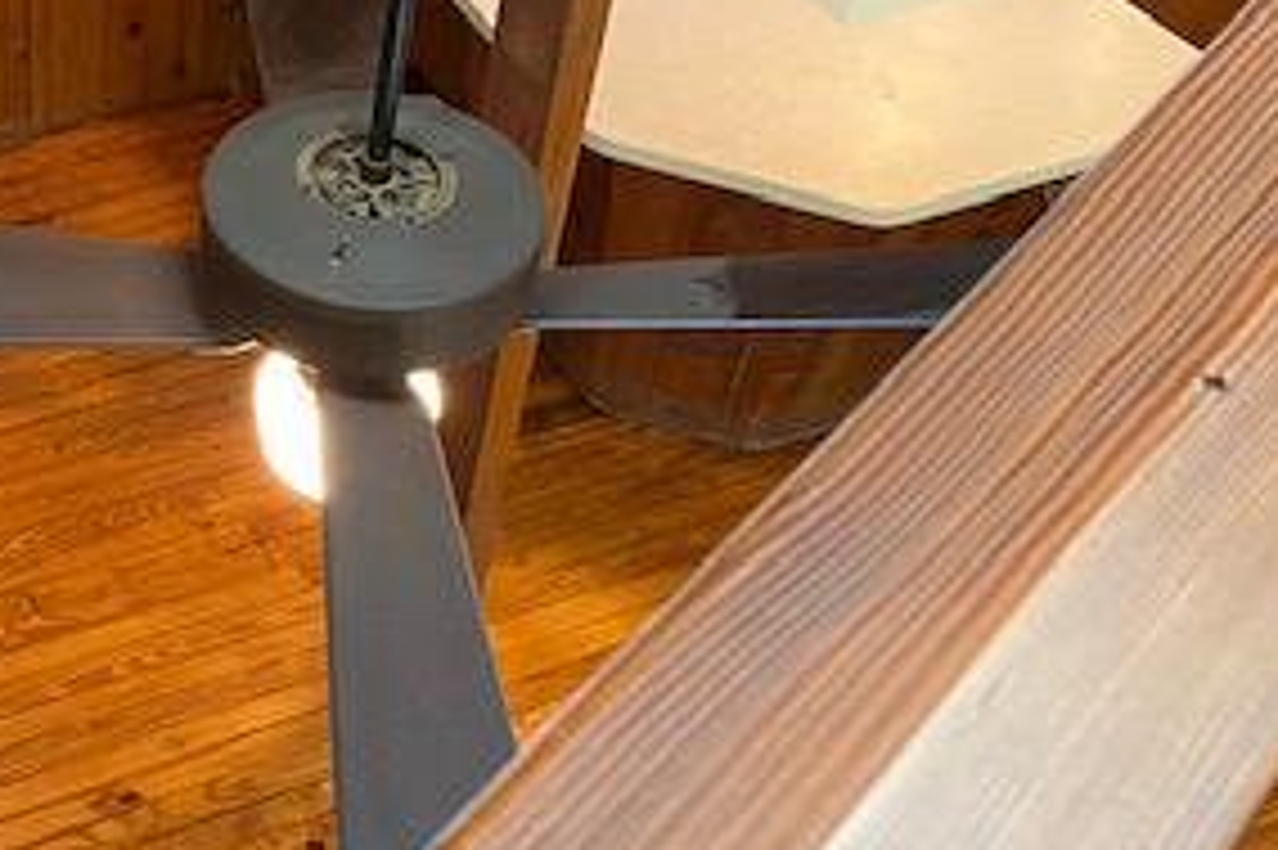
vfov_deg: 22.2
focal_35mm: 61
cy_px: 382
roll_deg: -1.4
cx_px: 112
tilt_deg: -43.7
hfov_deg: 31.3
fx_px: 2164
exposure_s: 1/60
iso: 320
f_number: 1.8
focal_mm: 4.25
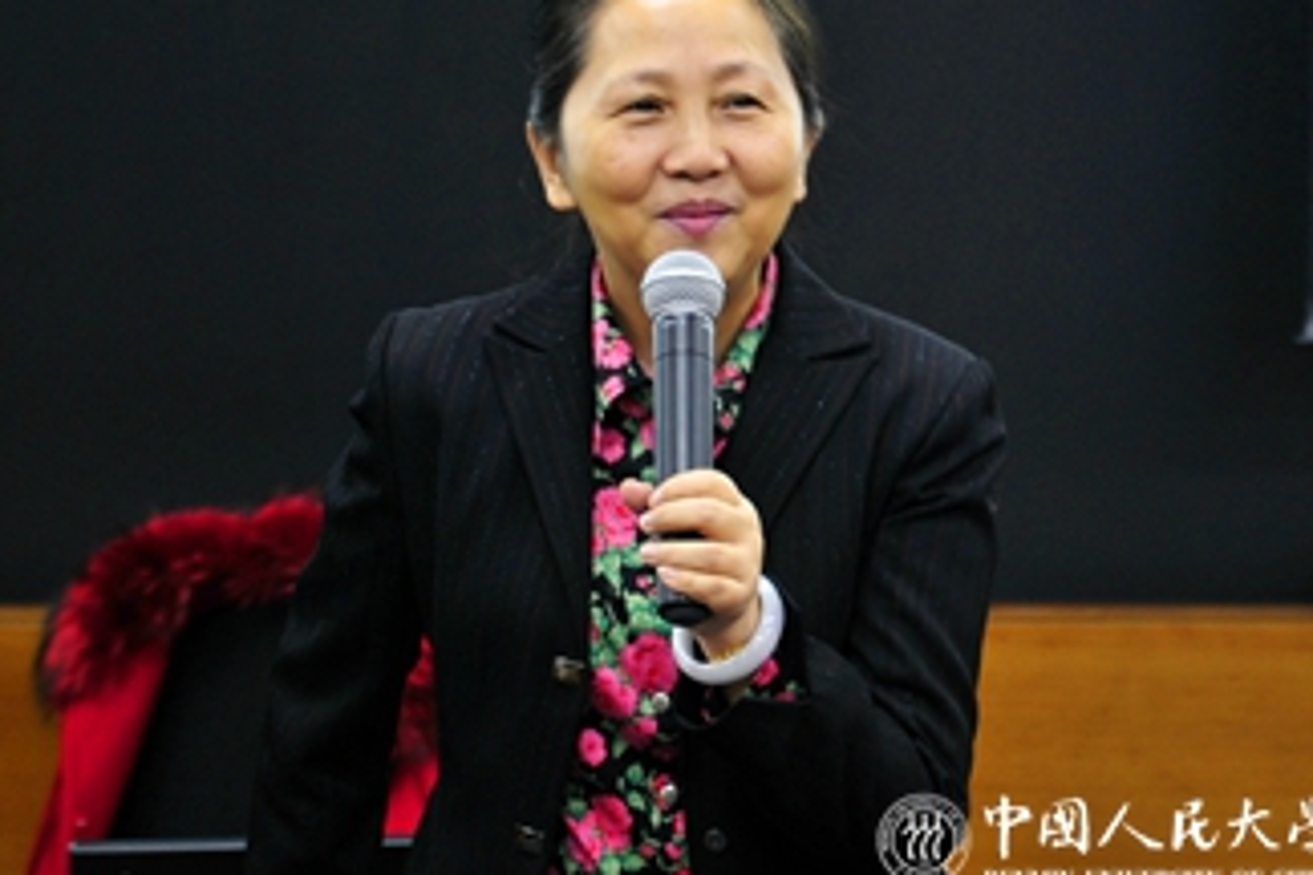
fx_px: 4183
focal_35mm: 115
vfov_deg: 11.9
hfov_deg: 17.8
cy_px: 312
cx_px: 717
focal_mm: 55
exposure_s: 1/25
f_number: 2.8
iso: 400
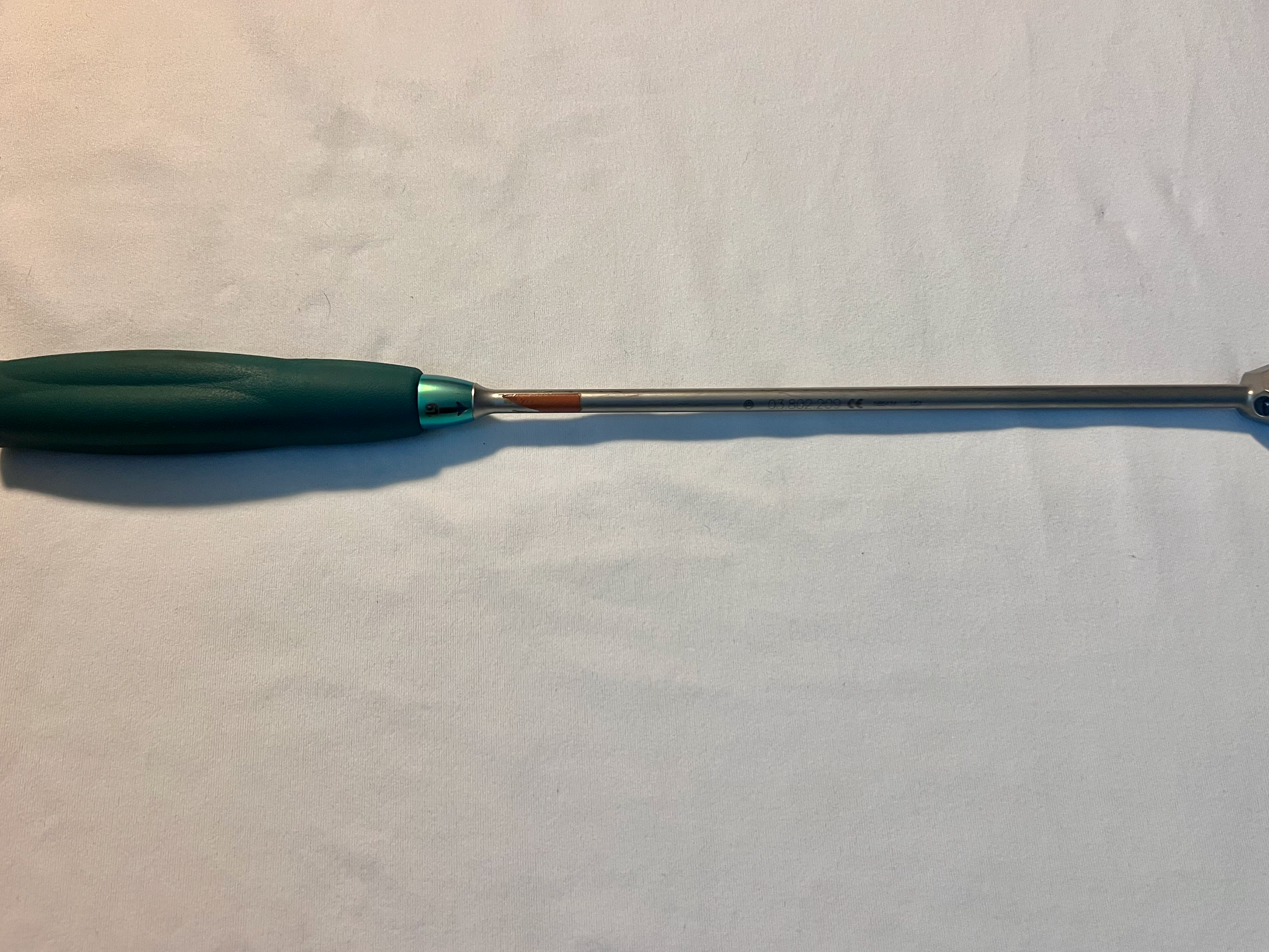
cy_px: 456
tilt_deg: -70.9
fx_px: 1063
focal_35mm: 29
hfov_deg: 61.7
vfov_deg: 48.2
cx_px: 639
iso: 100
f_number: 1.5
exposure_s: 1/60
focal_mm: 5.7
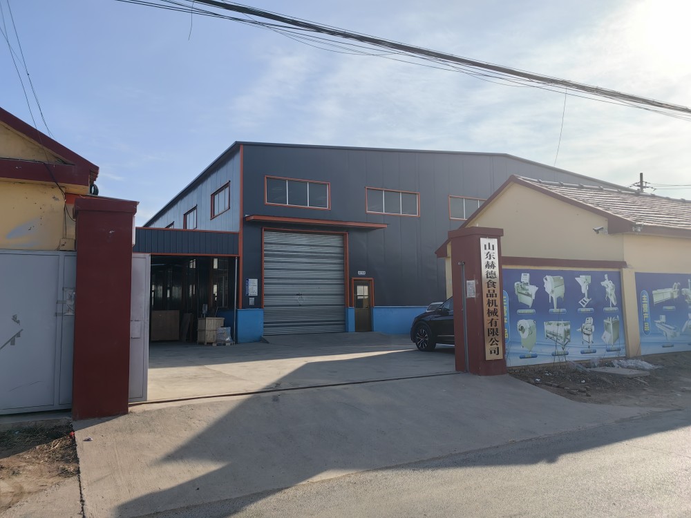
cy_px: 259
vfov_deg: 51.4
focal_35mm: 27
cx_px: 346
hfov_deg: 65.3
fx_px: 539
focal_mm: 5.75
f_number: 1.4
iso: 50
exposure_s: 1/23810
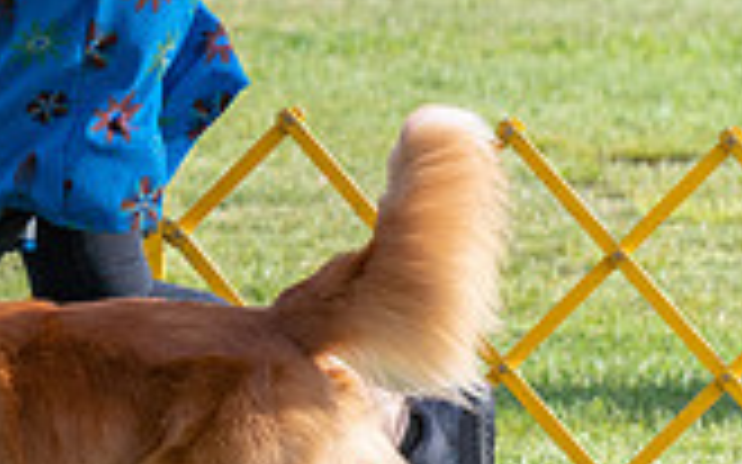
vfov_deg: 2.1
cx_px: -540
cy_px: -47
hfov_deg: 3.3
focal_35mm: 638
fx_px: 12897
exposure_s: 1/1250
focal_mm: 178
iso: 400
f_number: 5.6
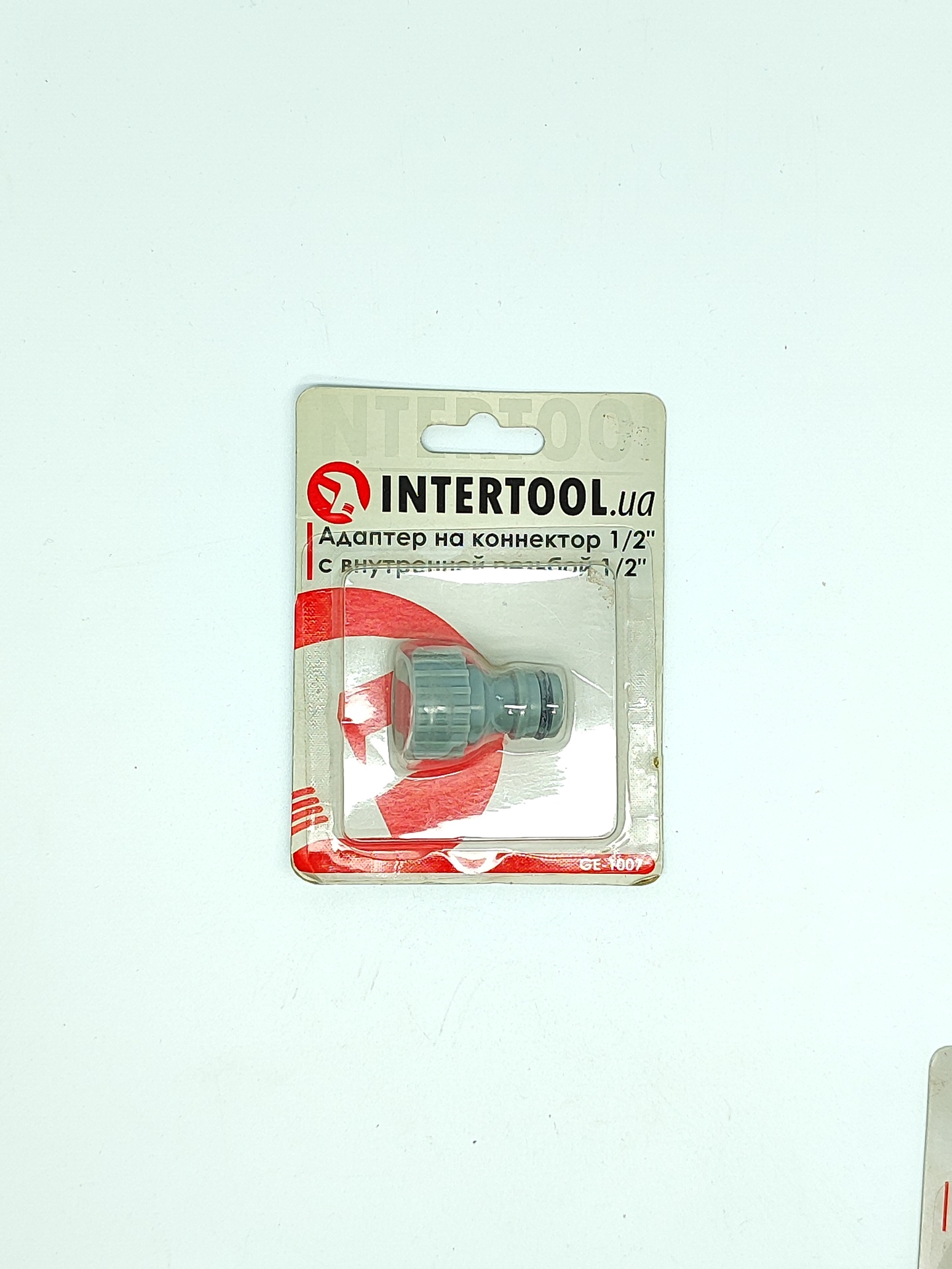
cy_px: 634
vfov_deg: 71.6
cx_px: 476
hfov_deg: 56.8
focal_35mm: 24
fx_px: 880
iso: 160
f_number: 1.89
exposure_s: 1/160
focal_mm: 5.89
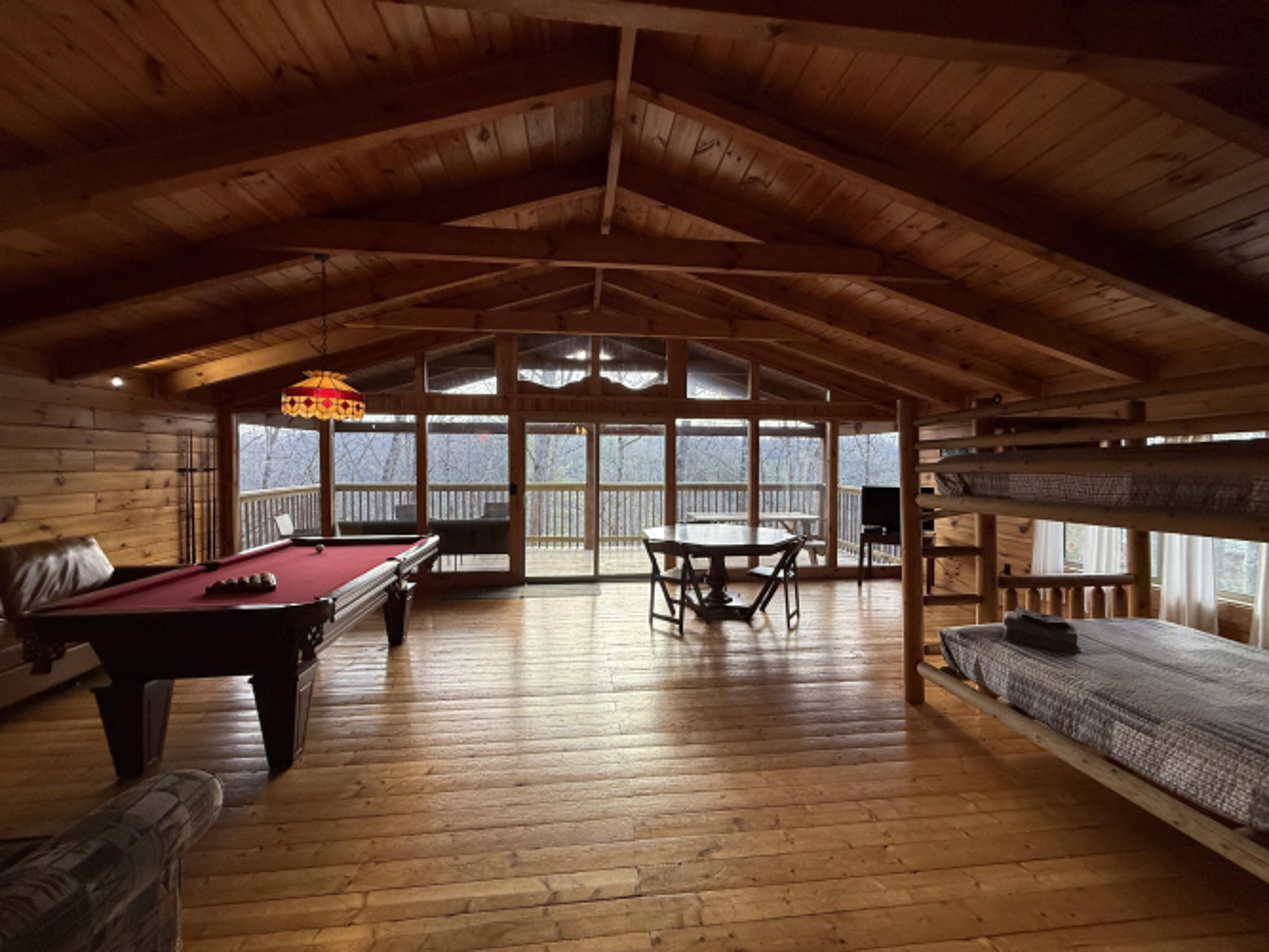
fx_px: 513
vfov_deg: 85.7
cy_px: 476
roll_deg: +0.0
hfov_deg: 102.1
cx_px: 634
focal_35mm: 14
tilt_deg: -1.1
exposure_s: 1/120
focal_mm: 2.22
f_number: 2.2
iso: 100
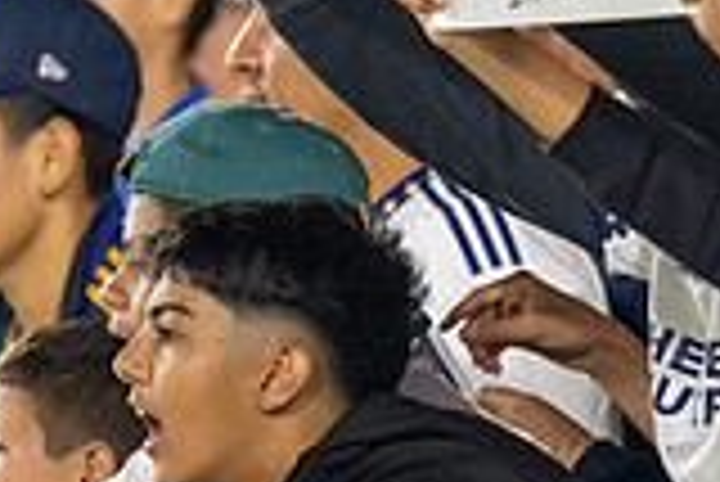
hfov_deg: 3.1
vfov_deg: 2.1
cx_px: 18
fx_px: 13092
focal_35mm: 654
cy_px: 525
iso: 3600
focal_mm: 180
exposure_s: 1/400
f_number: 4
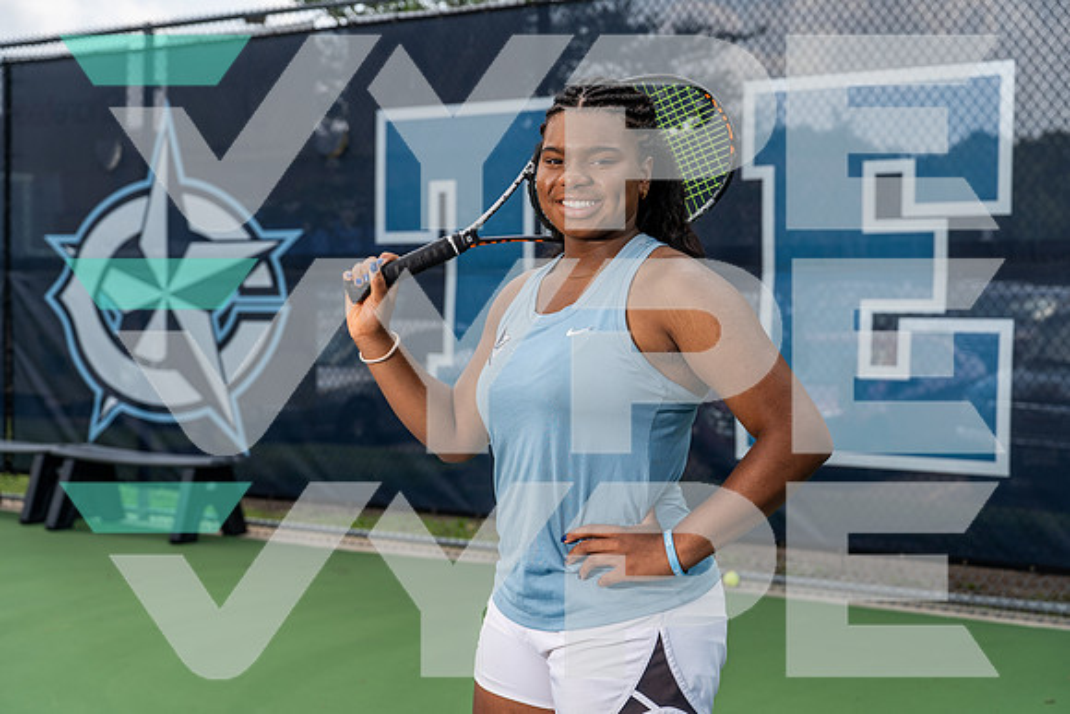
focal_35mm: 55
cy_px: 357
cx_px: 535
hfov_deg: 36.2
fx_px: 1635
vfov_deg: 24.6
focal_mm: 55
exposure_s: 1/1000
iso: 100
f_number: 4
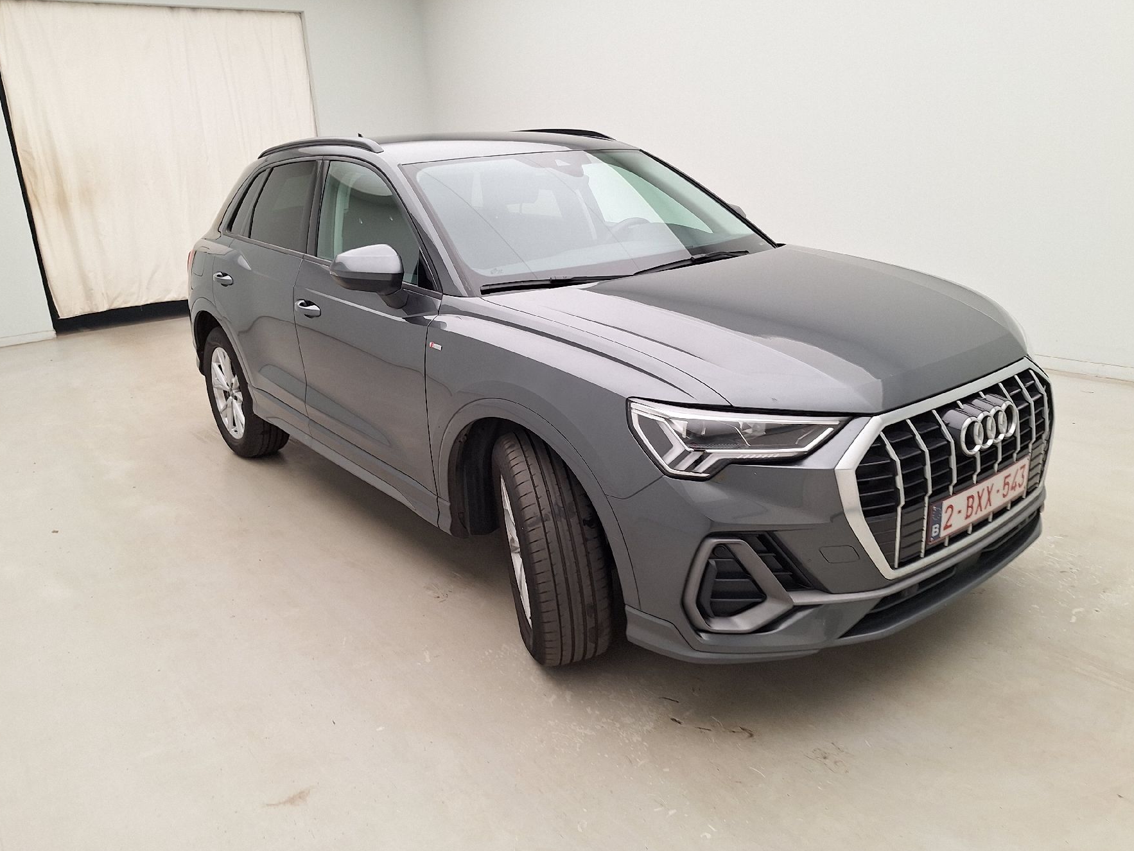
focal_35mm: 25
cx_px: 546
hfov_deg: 69.4
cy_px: 414
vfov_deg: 54.9
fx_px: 819
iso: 50
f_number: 1.8
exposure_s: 1/100
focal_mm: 5.54
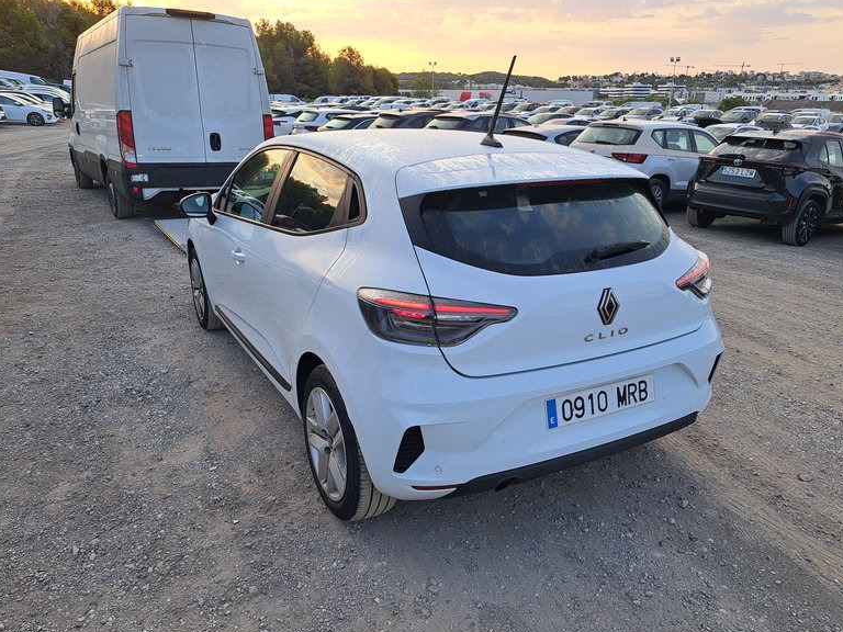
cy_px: 325
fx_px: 609
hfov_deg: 69.4
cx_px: 417
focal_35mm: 25
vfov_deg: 54.9
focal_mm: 5.23
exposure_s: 1/170
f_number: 1.8
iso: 50
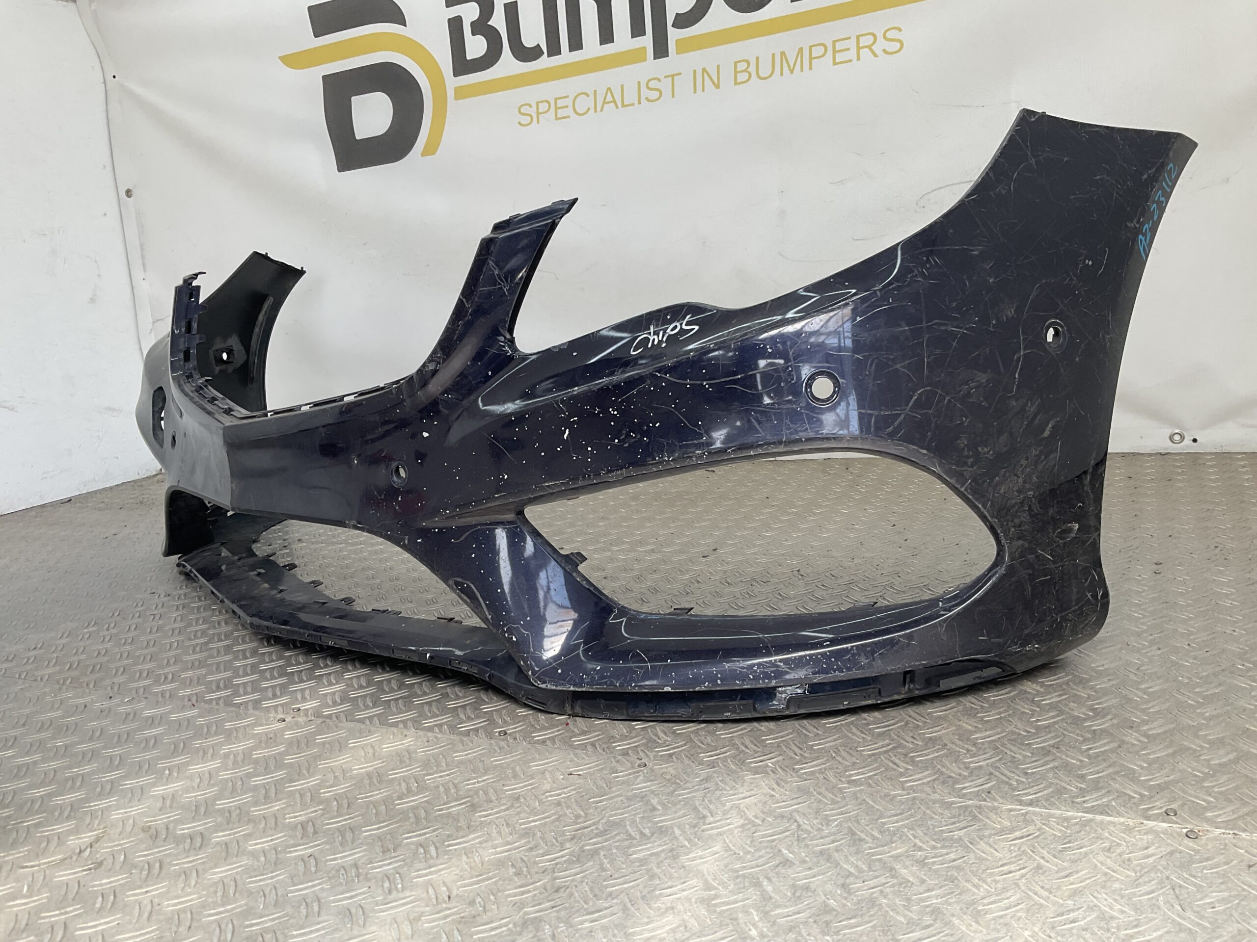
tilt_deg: -12.4
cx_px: 628
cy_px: 471
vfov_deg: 48.2
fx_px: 1053
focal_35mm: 29
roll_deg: +7.0
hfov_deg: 61.7
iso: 16
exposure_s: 1/204
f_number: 1.8
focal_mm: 3
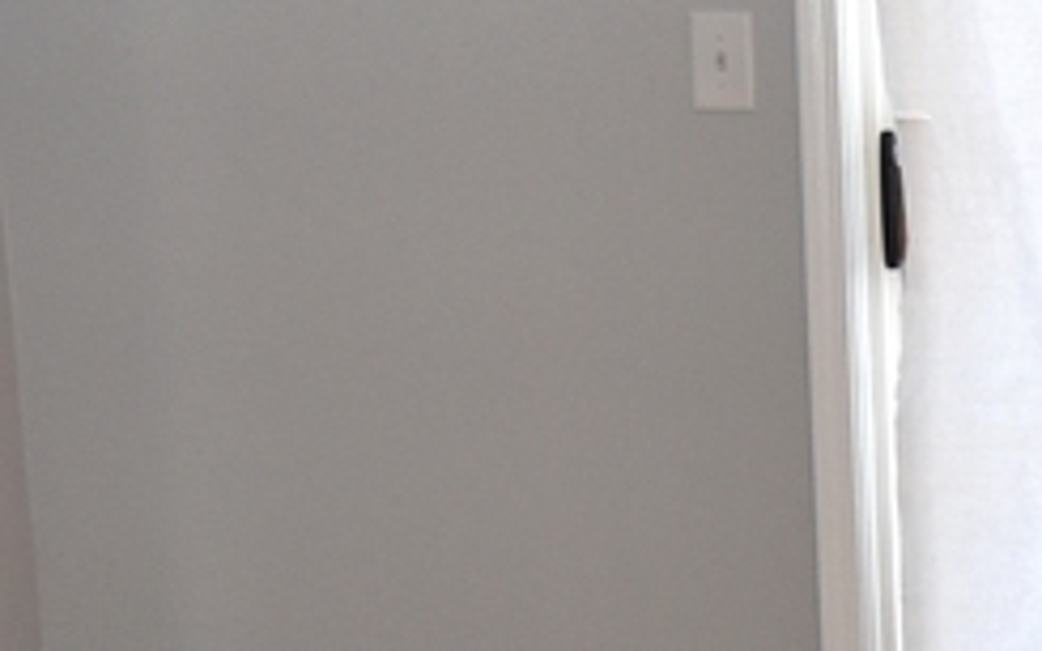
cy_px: 881
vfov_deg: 11.4
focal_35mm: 111
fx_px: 3162
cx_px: 1242
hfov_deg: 17.8
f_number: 3.2
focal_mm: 11
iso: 400
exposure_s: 1/250
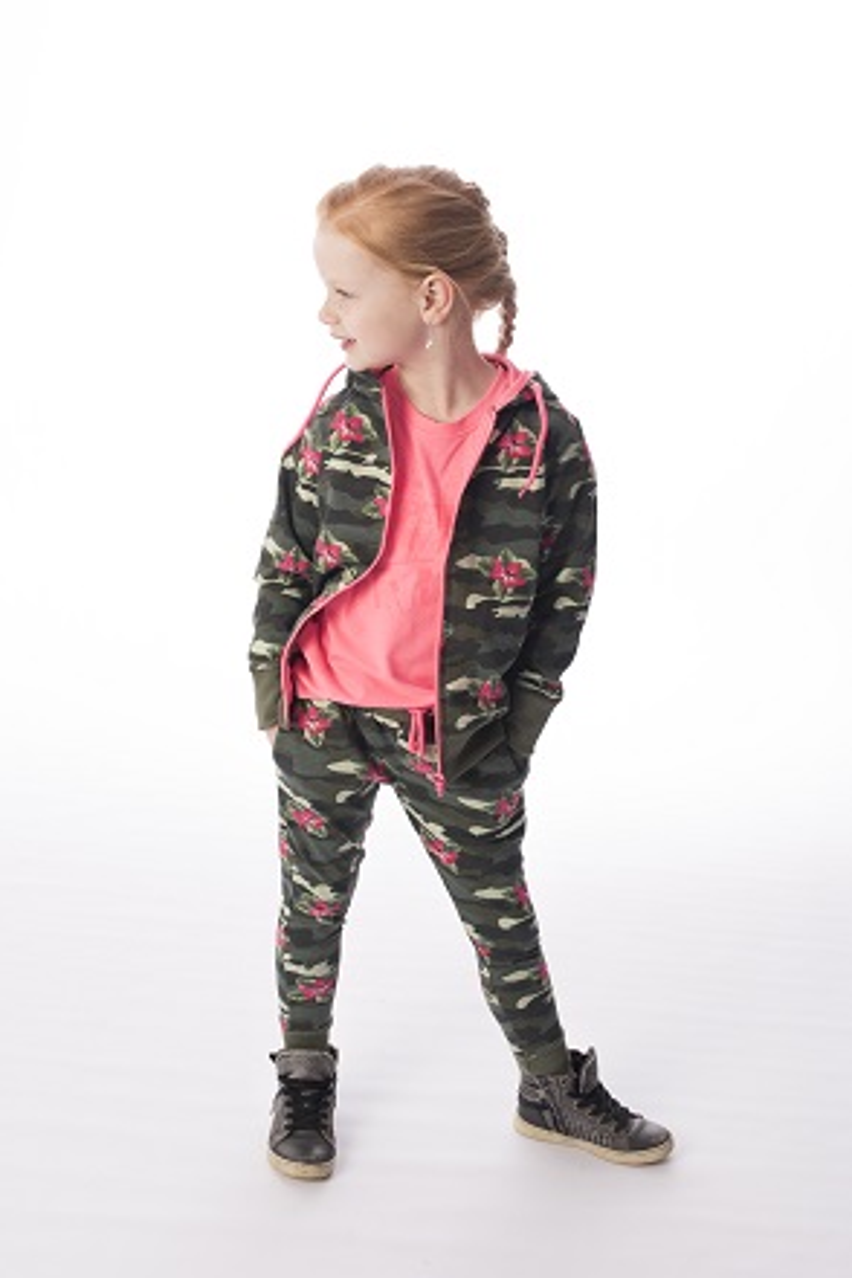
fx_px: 1810
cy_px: 635
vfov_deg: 38.9
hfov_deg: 26.5
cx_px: 426
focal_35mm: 51
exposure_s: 1/100
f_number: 11
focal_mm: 50
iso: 100
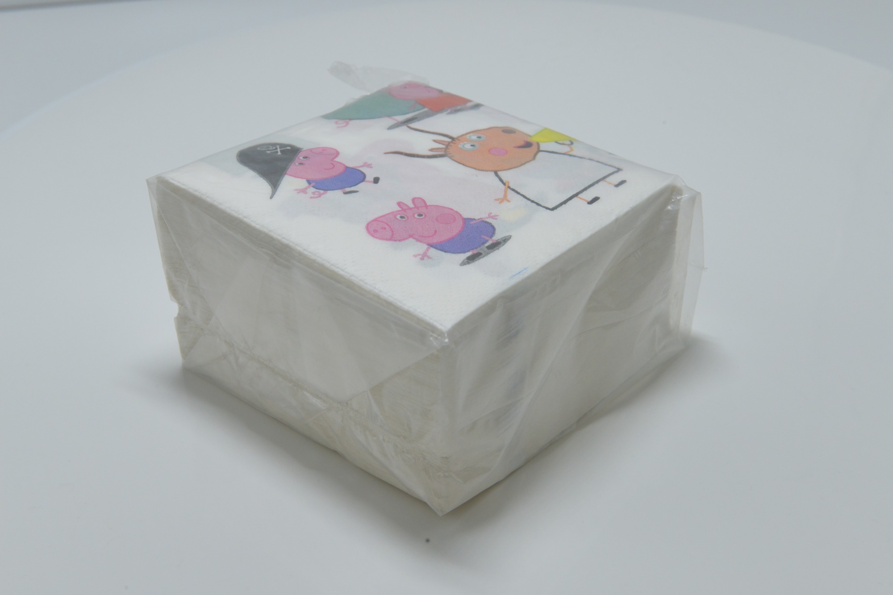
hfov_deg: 36.2
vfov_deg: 24.6
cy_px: 298
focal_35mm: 55
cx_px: 446
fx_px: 1364
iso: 2000
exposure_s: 1/60
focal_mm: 55
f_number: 13
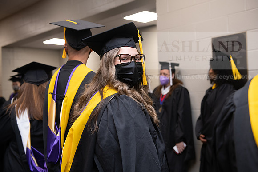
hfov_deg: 44.5
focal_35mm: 44
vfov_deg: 30.5
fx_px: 315
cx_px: 129
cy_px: 86
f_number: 4
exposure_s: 1/125
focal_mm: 44
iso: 1250
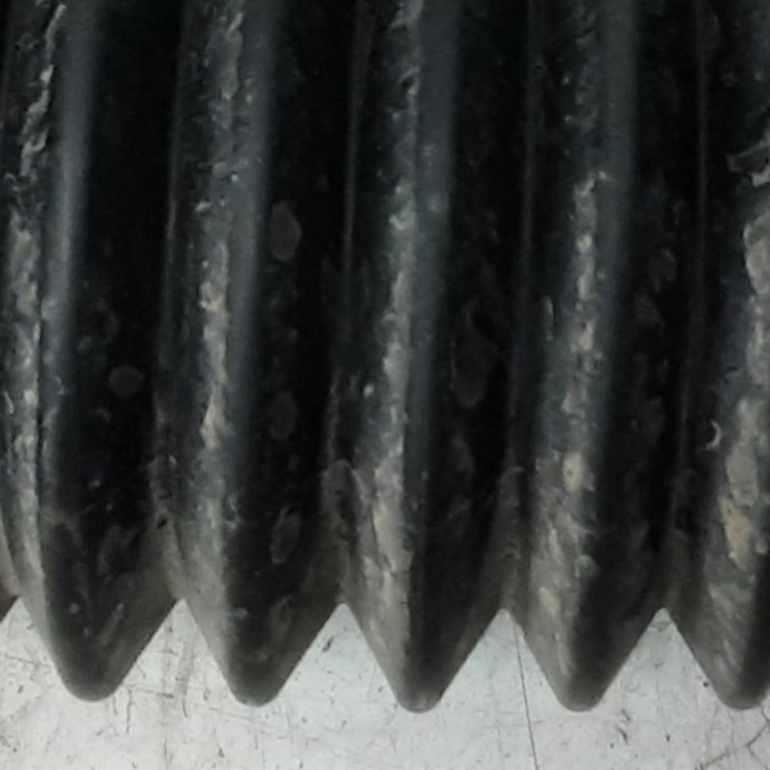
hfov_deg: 13.8
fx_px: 3171
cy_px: -11
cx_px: 483
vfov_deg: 13.6
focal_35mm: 126
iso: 64
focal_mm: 2.91
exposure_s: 1/50
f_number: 1.9
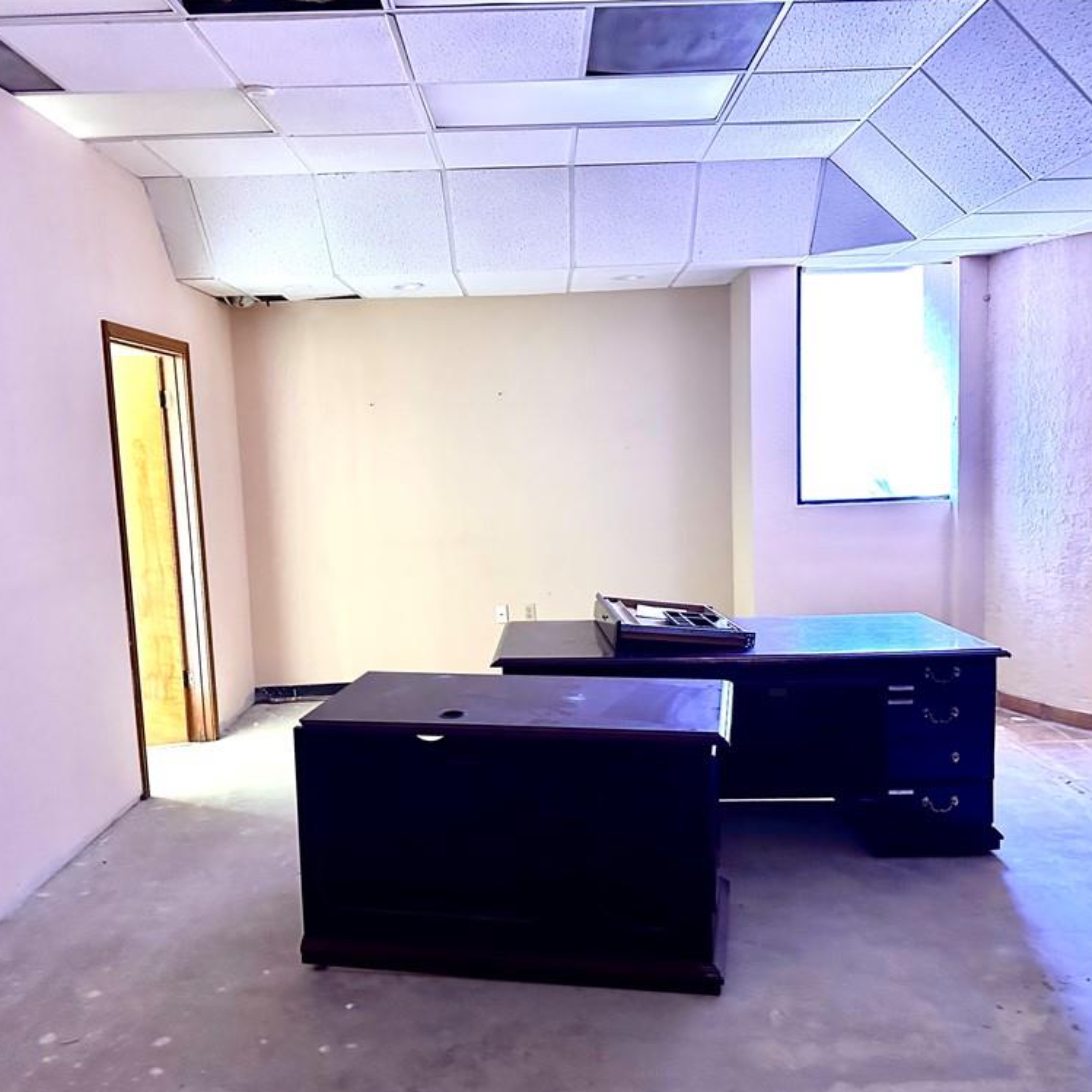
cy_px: 554
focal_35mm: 29
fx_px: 1035
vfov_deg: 55.6
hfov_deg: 55.6
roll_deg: +1.8
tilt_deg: -5.8
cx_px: 563
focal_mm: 6.86
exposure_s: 1/59
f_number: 1.78
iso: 1000
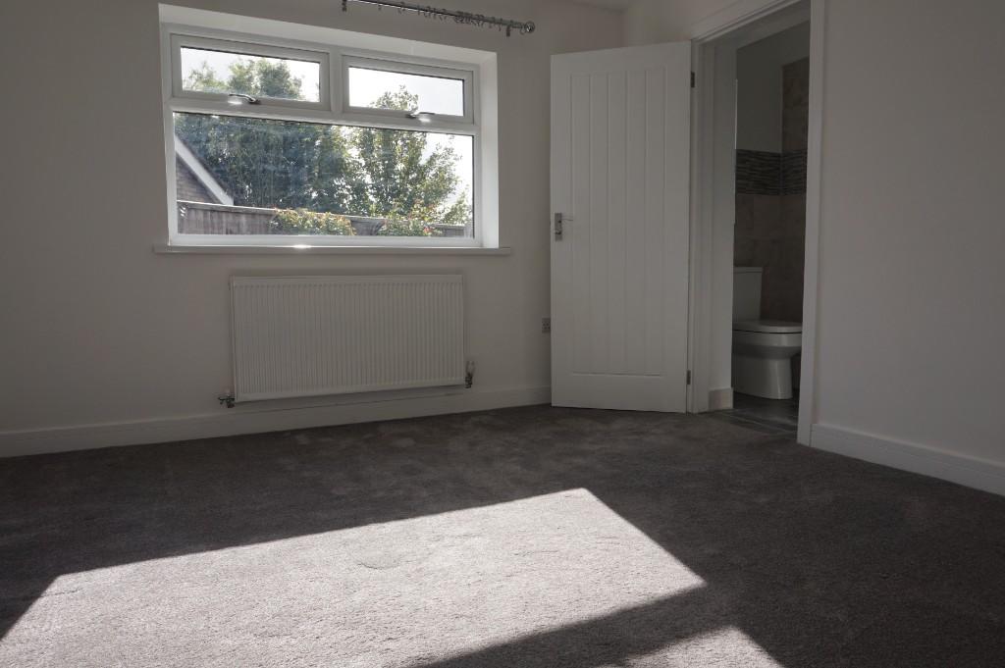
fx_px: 669
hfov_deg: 73.8
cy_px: 334
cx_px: 502
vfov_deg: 53.1
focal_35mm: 24
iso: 160
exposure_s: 1/80
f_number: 11
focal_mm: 16
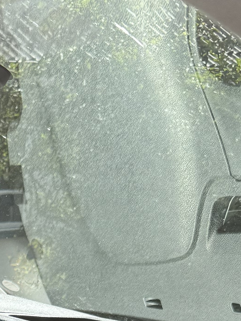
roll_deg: +0.9
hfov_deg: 13.4
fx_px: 919
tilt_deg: -17.7
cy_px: 489
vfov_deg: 17.7
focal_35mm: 99
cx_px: -198
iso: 80
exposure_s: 1/992
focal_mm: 6.76
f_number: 1.78
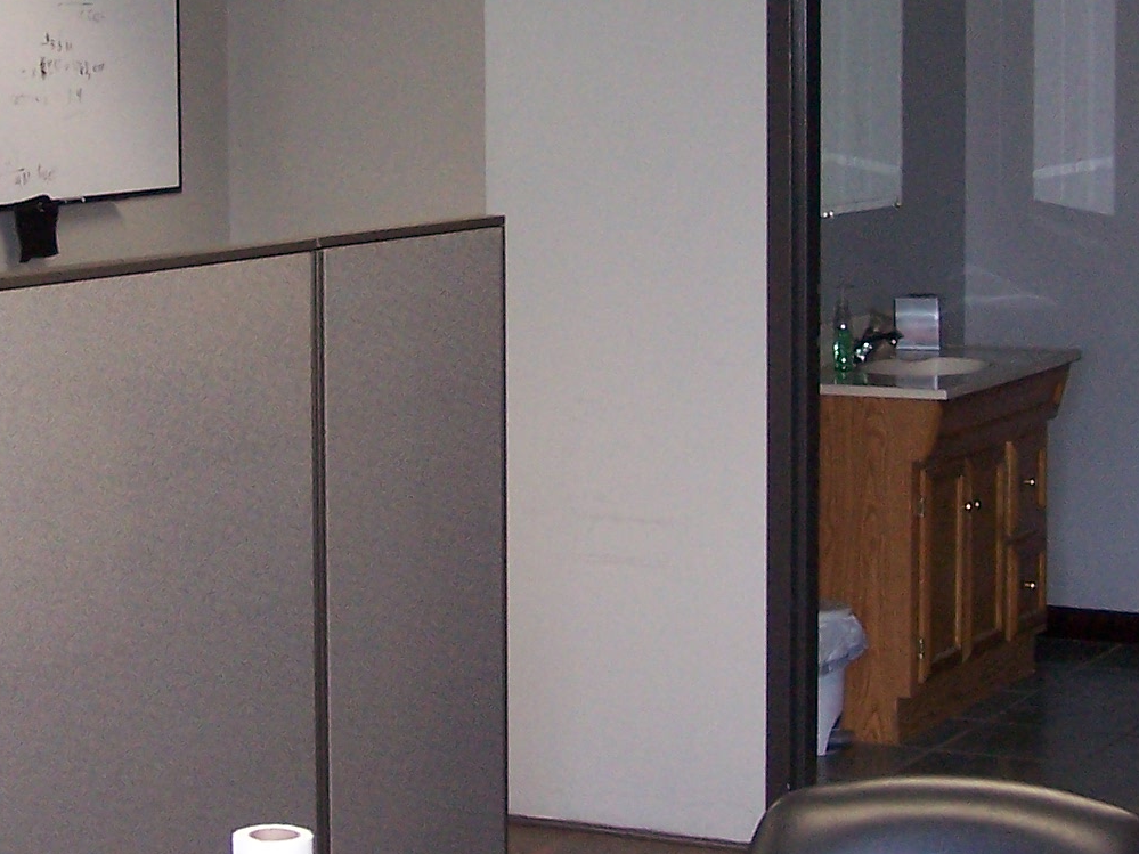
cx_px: 498
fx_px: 3224
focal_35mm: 98
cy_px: 265
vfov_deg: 15.1
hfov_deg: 20.0
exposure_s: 1/60
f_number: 2.8
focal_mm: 6.3
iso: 140
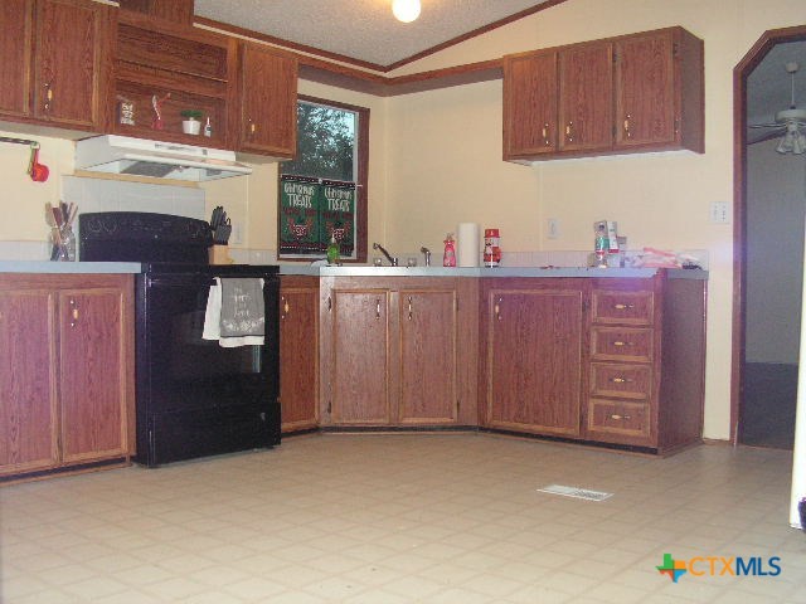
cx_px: 403
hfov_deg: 51.4
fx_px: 838
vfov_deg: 39.7
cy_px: 302
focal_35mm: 36
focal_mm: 6
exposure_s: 1/40
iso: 160
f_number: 3.2
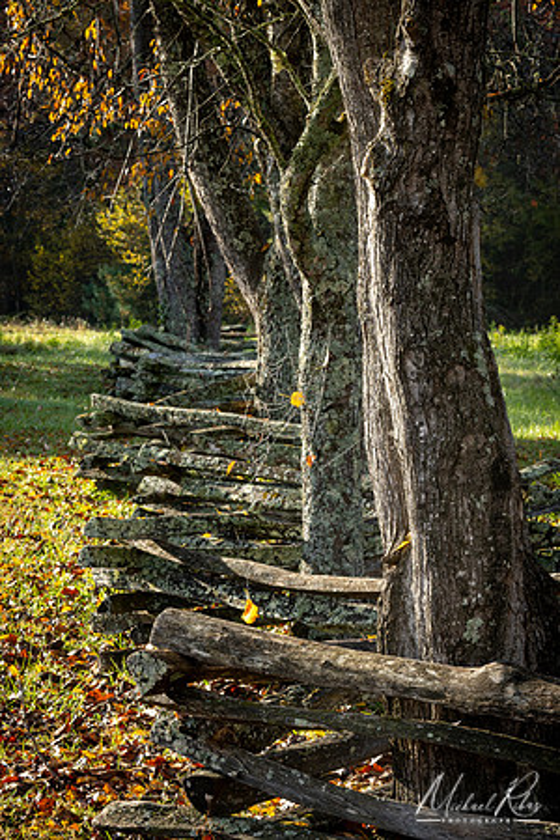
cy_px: 420
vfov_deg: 16.5
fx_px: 2905
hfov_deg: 11.0
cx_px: 280
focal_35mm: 124
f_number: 11
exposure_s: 1/60
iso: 200
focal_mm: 83
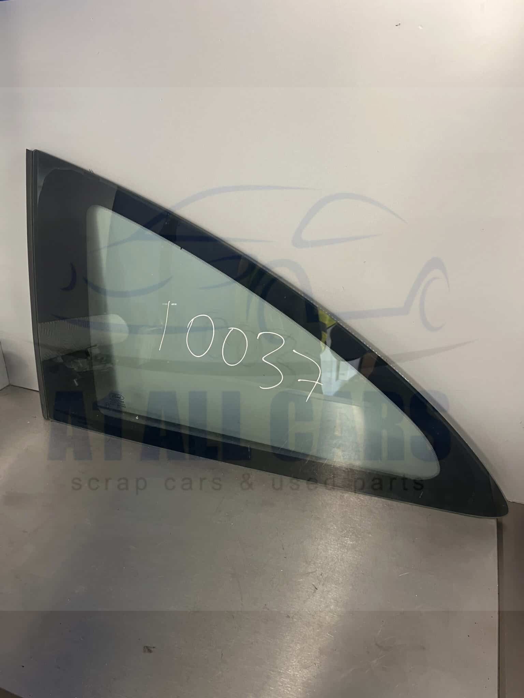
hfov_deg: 53.1
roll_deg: +1.2
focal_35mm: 26
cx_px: 262
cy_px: 349
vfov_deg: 67.3
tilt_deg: -24.7
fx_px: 525
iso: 200
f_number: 1.6
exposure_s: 1/50
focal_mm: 5.1
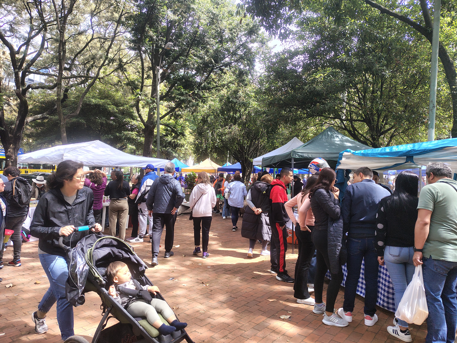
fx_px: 317
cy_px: 172
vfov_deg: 56.8
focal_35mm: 24
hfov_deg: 71.6
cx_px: 228
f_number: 1.8
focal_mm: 5.56
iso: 103
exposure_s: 1/120
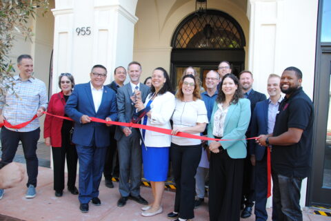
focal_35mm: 27
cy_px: 110
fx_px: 248
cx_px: 166
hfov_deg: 67.4
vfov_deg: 47.9
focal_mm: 18
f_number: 4
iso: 100
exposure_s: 1/60
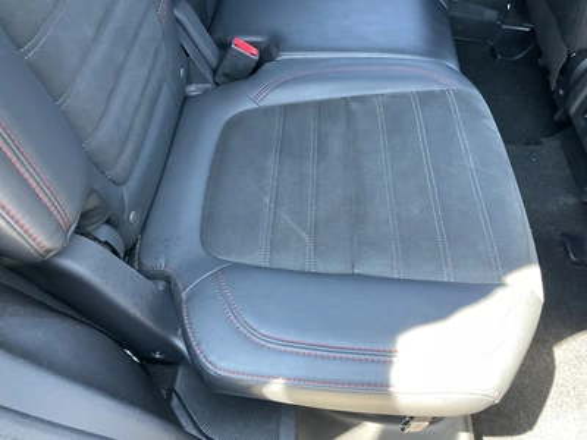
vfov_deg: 48.2
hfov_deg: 61.7
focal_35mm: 29
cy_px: 220
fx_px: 492
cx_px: 294
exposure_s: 1/60
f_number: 1.8
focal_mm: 3
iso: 100
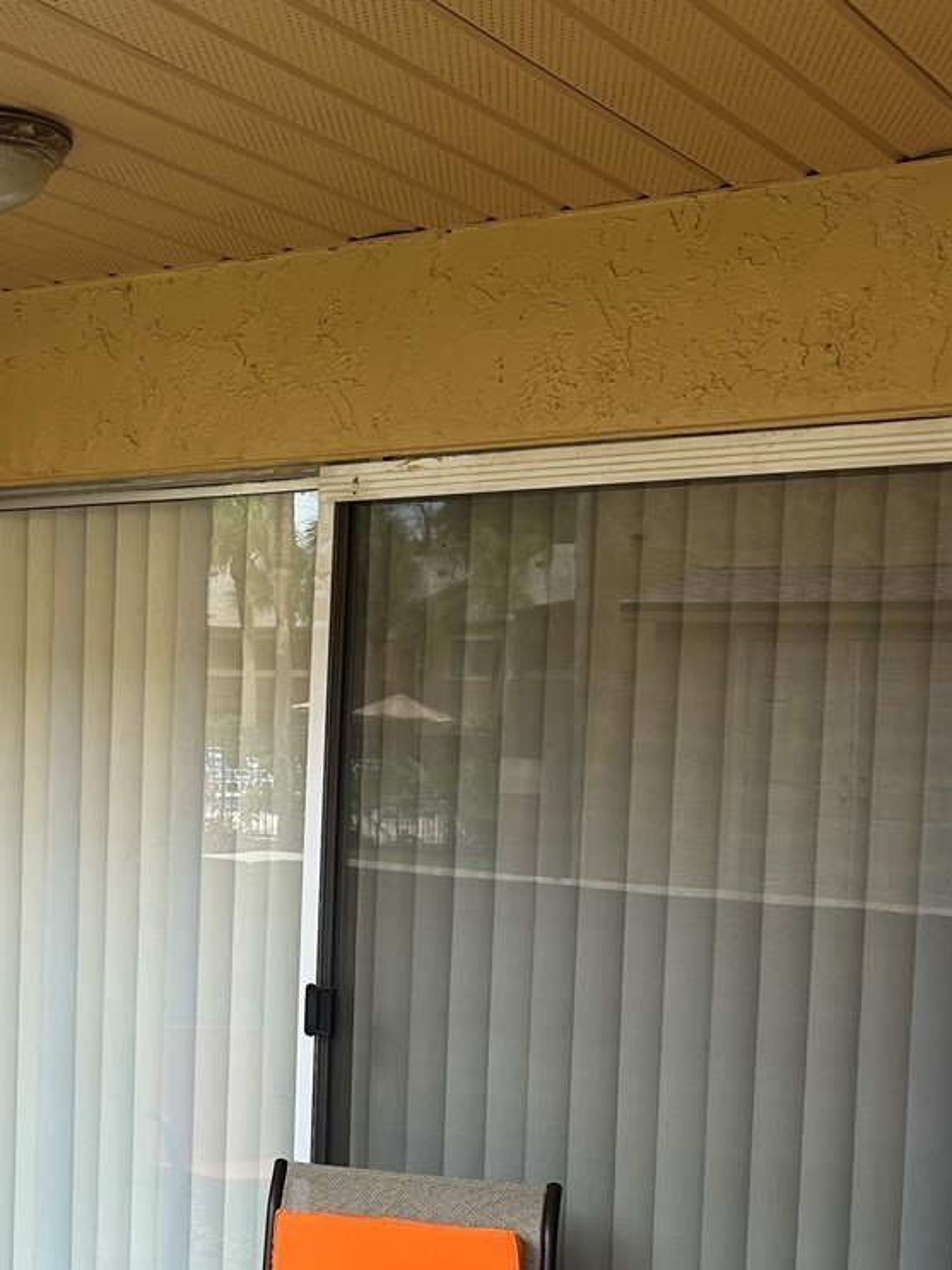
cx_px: 96
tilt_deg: -3.5
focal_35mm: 56
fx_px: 2054
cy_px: 875
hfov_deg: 25.3
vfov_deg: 34.0
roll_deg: -2.3
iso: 50
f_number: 1.5
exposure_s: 1/480
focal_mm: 5.7
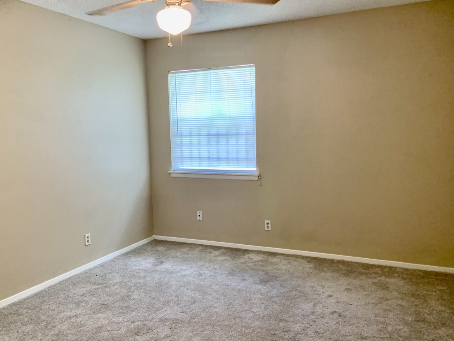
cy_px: 171
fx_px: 420
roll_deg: +2.2
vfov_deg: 44.2
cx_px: 222
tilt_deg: -6.3
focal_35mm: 32
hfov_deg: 56.8
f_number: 1.8
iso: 200
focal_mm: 4.25
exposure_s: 1/60
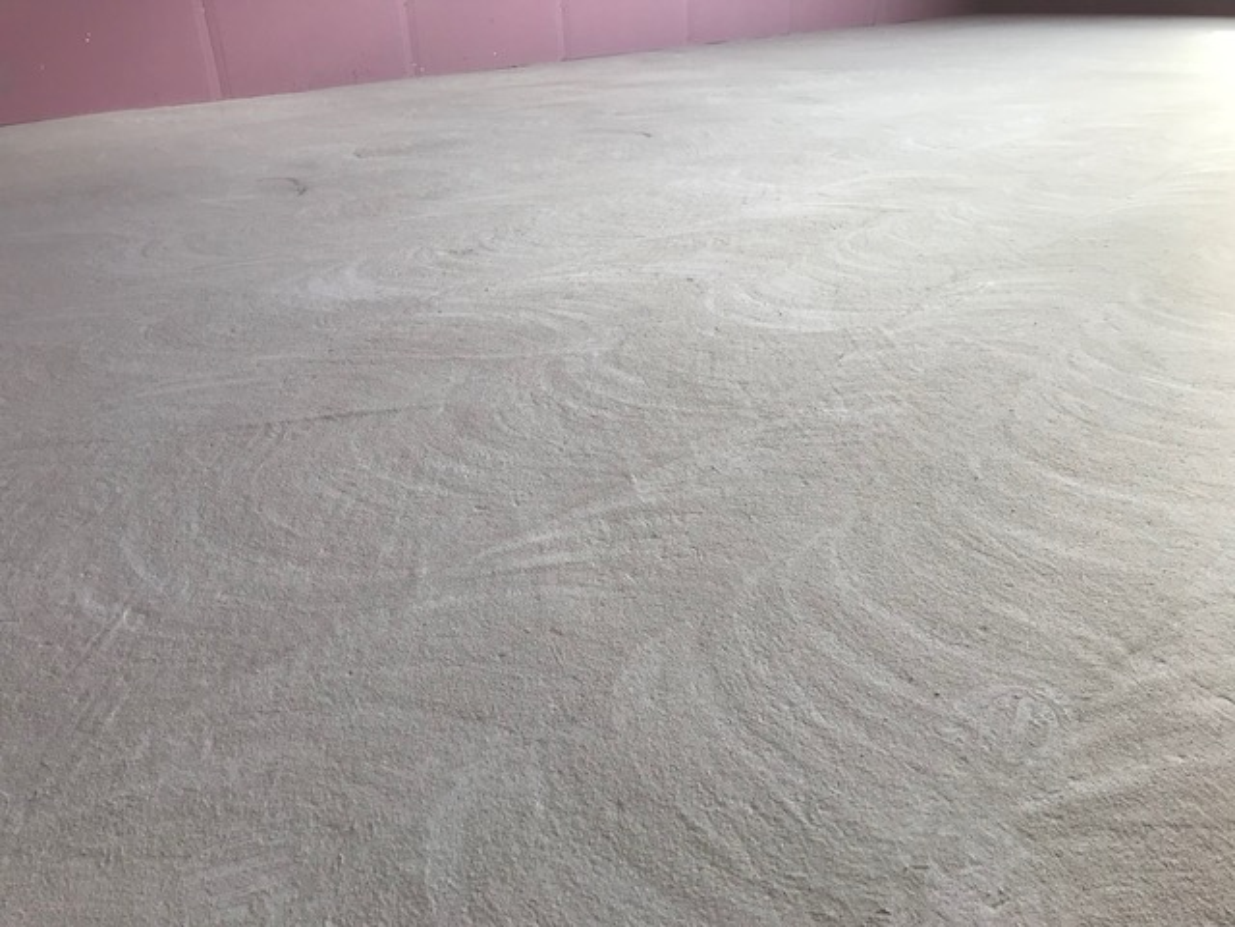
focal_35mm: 28
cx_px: 618
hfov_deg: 63.4
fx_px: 999
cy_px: 464
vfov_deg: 49.7
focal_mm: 3.99
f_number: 1.8
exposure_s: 1/396
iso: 20
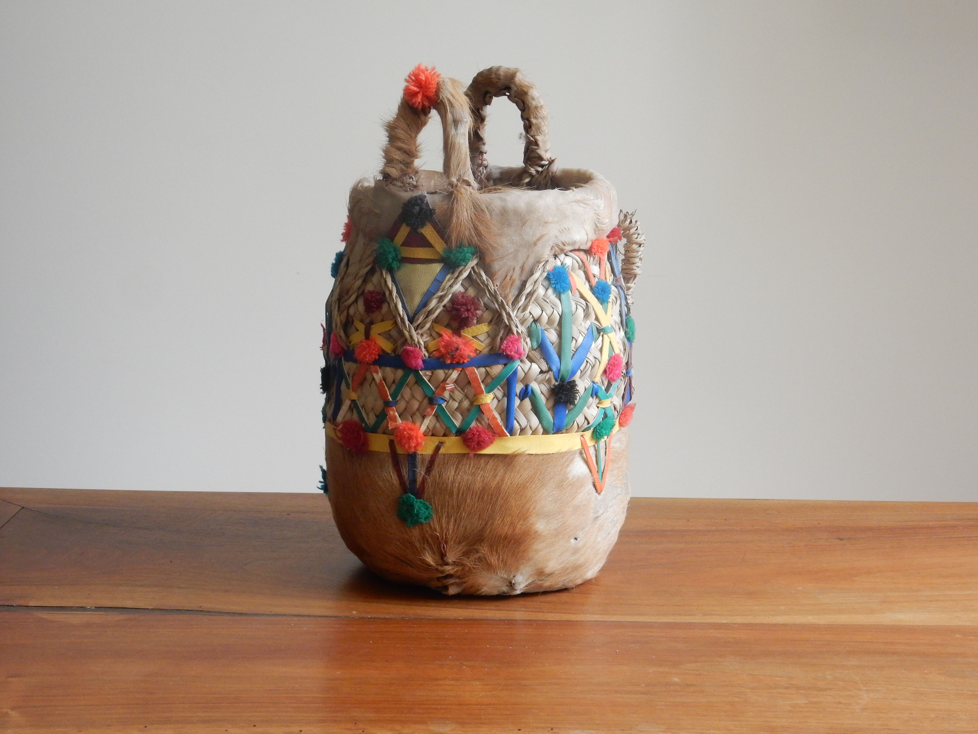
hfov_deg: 32.2
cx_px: 489
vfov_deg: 24.4
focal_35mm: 60
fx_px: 1695
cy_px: 367
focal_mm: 10.7
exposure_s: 1/160
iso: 400
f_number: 4.5
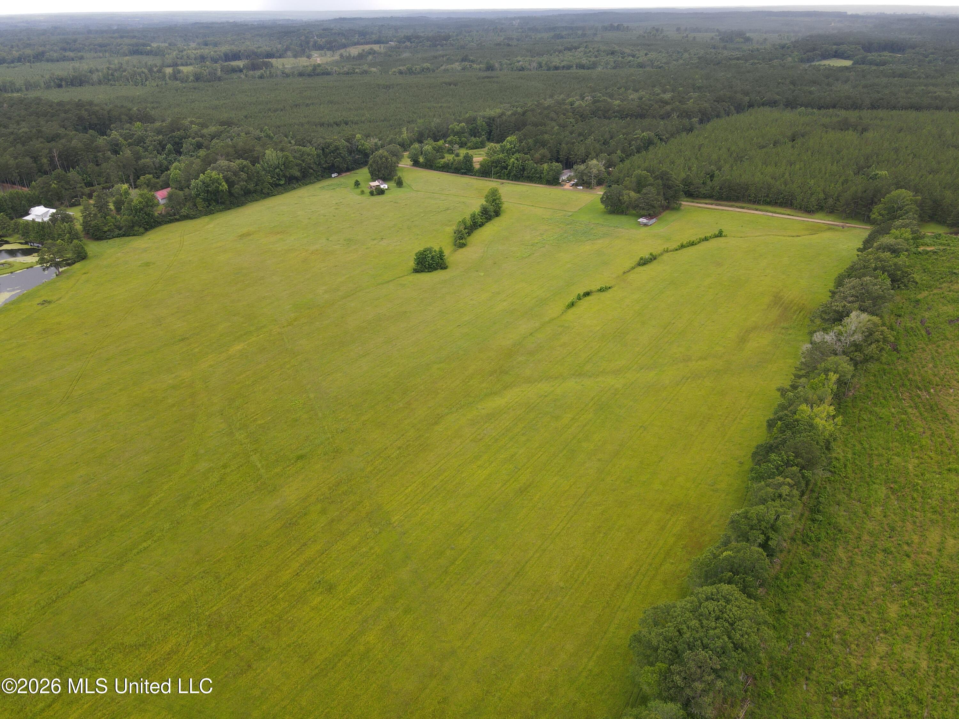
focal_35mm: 24
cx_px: 480
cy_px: 360
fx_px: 665
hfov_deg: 71.6
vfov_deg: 56.8
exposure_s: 1/160
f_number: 2.8
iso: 100
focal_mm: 4.5
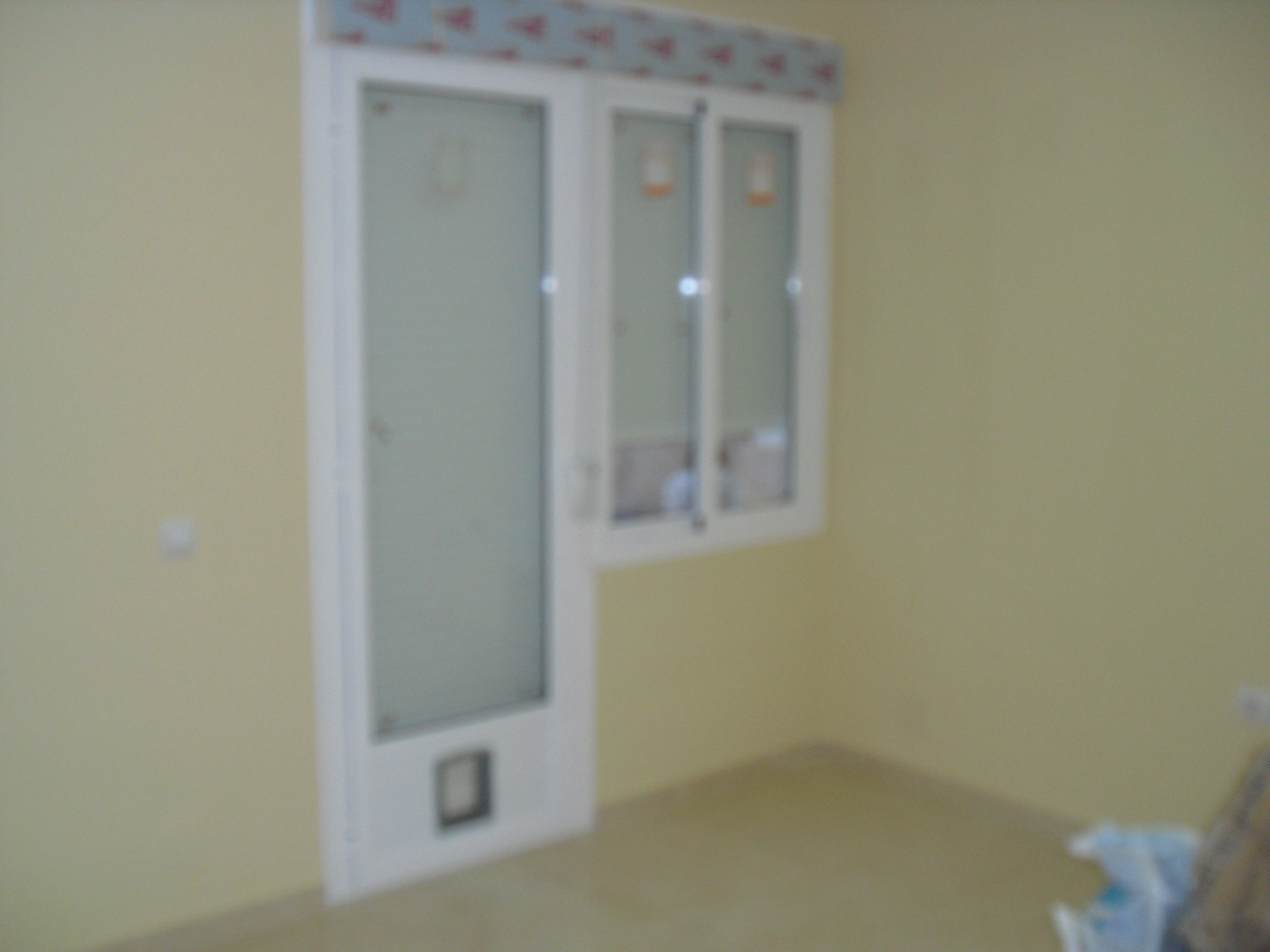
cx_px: 635
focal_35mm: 44
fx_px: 1614
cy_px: 476
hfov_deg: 42.9
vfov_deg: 32.9
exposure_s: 1/60
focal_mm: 7.7
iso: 200
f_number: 3.4
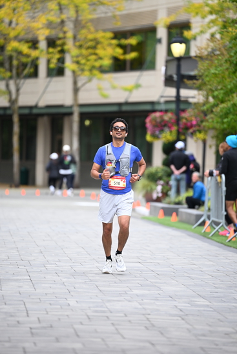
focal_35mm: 200
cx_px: 118
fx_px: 1974
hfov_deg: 6.9
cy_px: 177
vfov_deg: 10.3
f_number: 2.8
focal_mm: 200
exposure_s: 1/1600
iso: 640
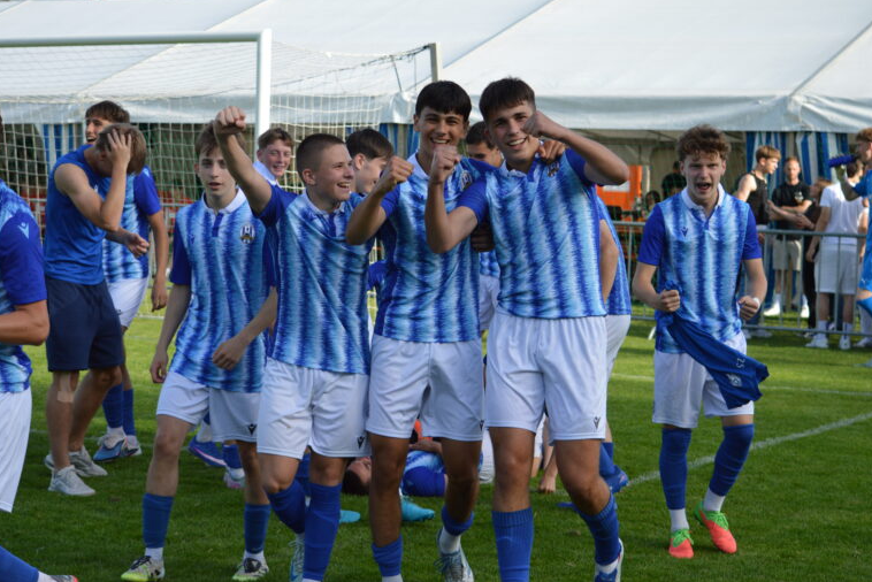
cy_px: 289
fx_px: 2023
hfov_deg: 24.3
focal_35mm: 84
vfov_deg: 16.4
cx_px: 434
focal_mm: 55
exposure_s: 1/1250
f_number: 5
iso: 400
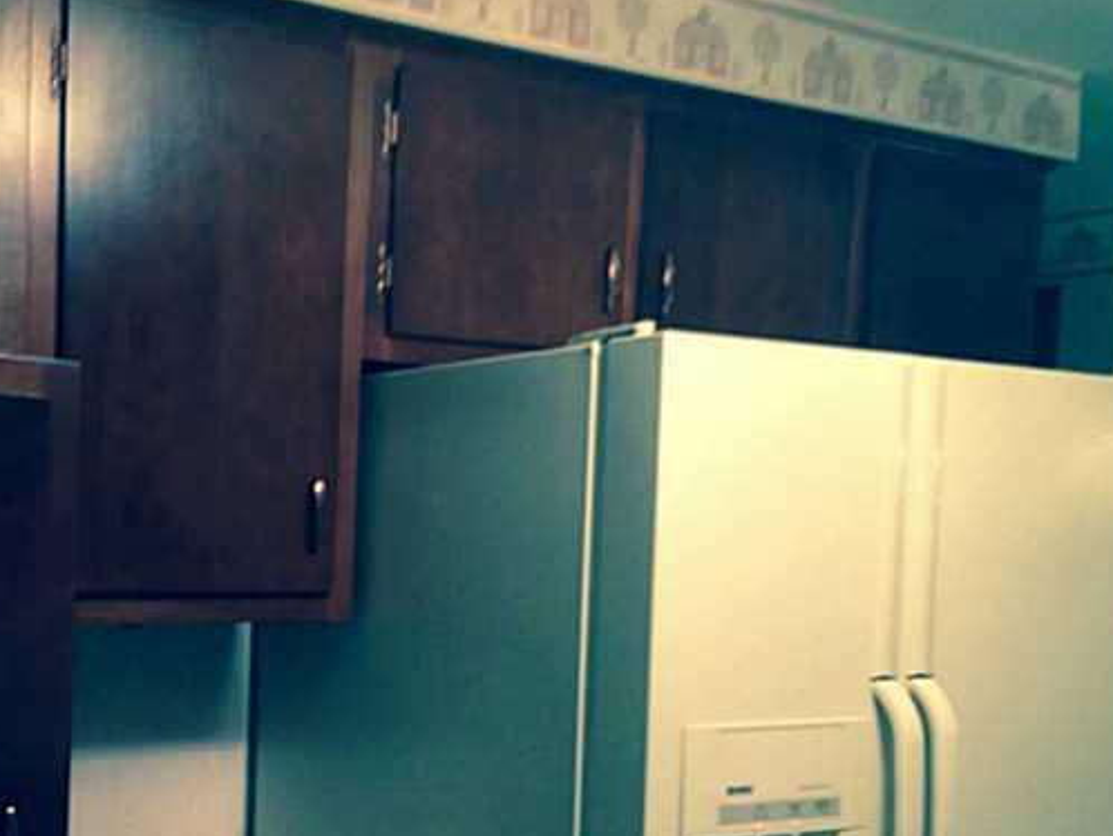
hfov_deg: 35.4
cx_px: 286
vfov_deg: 27.2
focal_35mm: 53
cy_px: 626
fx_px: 1705
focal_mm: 4.12
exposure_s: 1/20
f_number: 2.4
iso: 160
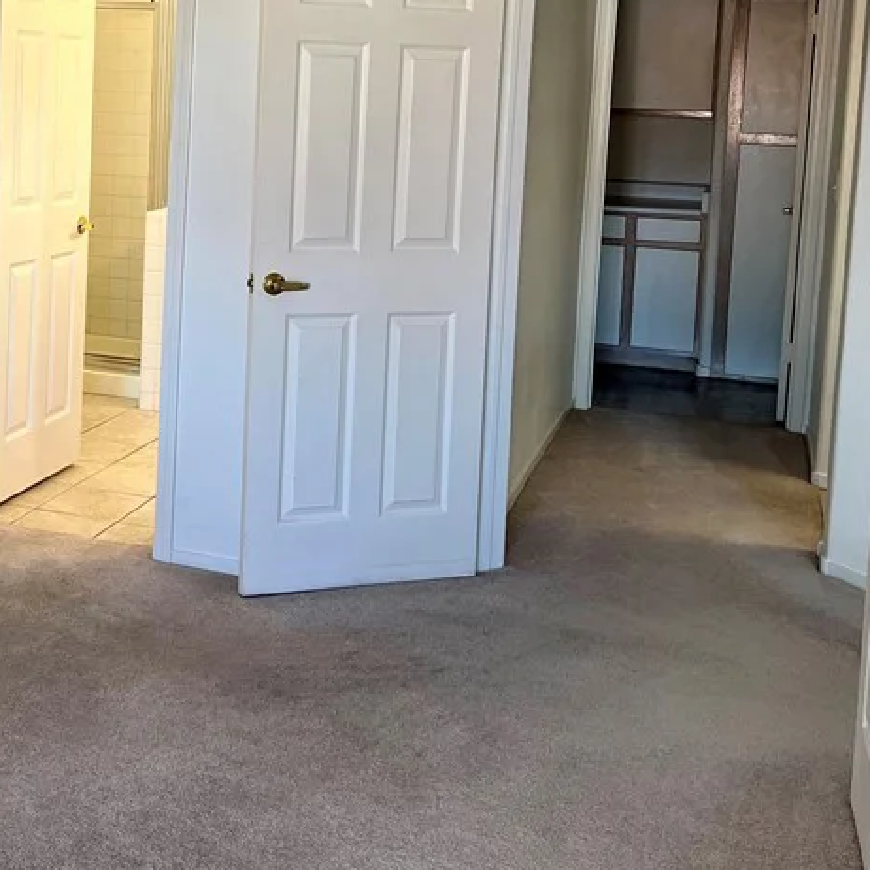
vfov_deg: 32.7
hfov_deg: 32.8
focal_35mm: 51
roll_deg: -2.0
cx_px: 223
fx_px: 1450
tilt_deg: -5.4
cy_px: 200
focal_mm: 5.7
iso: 100
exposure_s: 1/120
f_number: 1.5
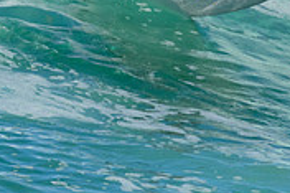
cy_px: -102
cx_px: 160
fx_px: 29206
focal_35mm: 3629
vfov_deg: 0.4
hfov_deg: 0.6
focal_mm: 800
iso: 900
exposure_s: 1/2000
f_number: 11
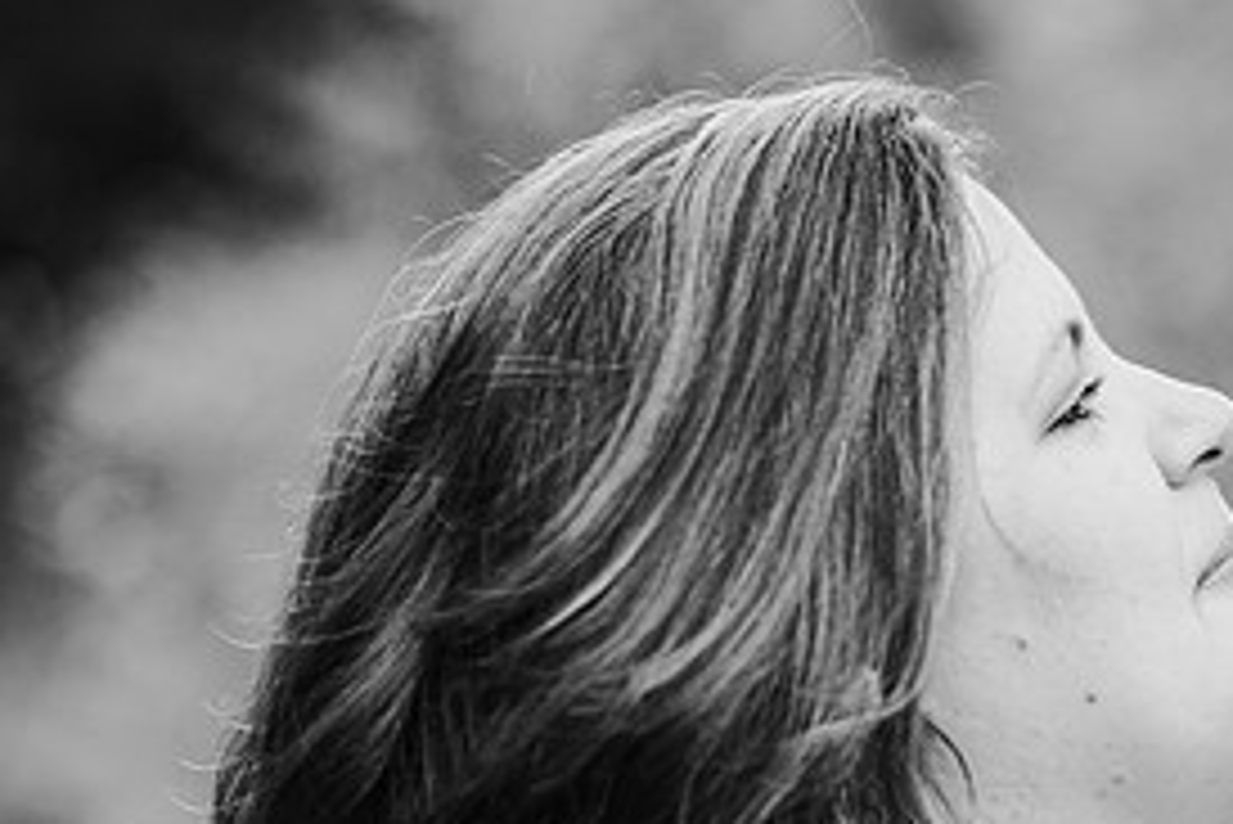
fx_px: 6168
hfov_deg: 11.3
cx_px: 1296
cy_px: 353
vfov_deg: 7.6
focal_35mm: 180
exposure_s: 1/200
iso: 320
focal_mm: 85
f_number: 2.2
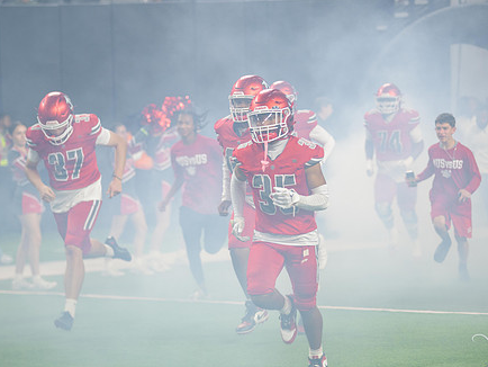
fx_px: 2356
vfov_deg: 8.9
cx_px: 266
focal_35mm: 167
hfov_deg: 11.8
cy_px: 199
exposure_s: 1/400
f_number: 2.8
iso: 1000
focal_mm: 130
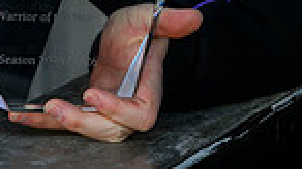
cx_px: -1
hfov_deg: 6.0
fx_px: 2858
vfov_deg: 3.3
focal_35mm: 357
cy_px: -284
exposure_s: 1/160
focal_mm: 70
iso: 500
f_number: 7.1
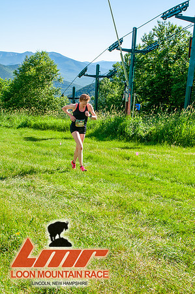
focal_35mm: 36
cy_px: 147
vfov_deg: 53.2
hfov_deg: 36.8
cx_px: 98
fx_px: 293
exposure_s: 1/320
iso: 200
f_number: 8
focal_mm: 24
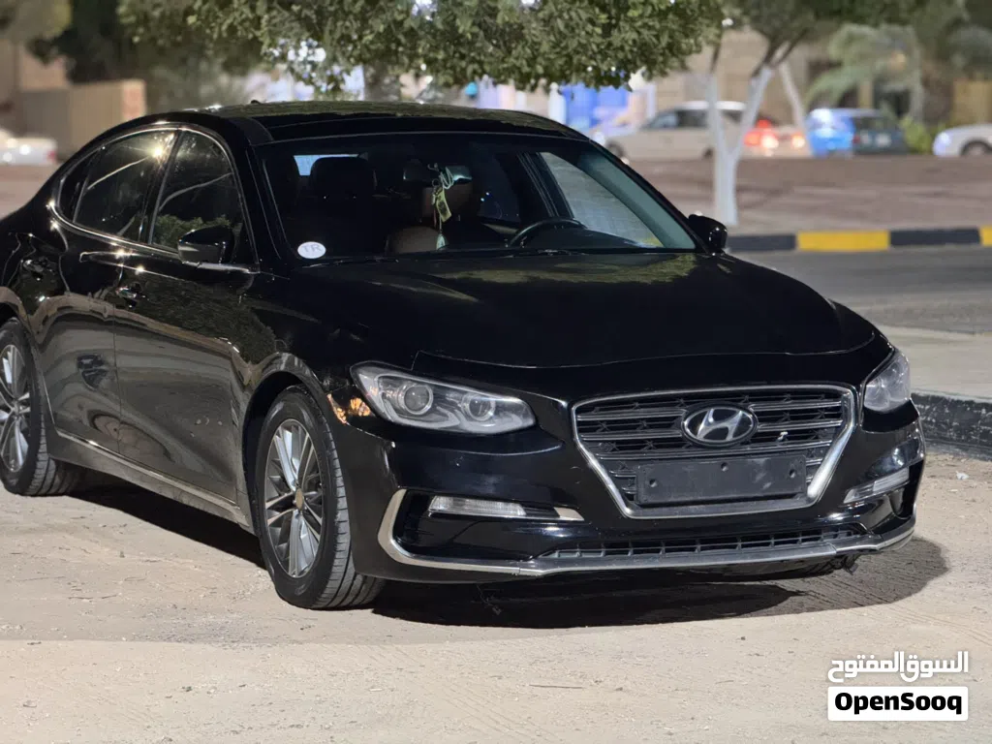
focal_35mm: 120
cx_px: 496
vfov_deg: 12.3
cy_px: 372
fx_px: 3439
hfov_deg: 16.4
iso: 1250
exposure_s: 1/25
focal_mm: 15.66
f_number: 2.8
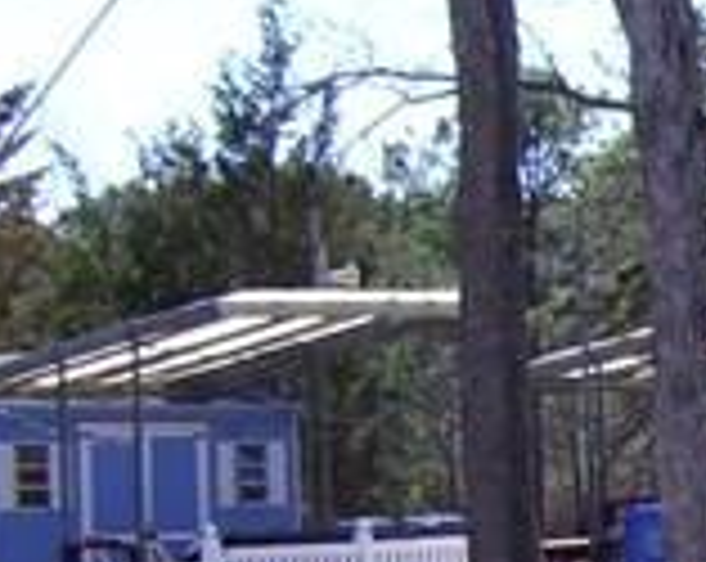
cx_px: 1416
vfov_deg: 6.4
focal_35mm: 236
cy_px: 917
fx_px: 4922
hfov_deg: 7.8
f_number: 4.8
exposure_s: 1/250
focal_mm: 6
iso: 80
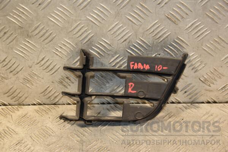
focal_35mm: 87
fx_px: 551
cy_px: 76
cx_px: 114
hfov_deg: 23.4
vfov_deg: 15.7
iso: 800
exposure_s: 1/125
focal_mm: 58
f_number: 5
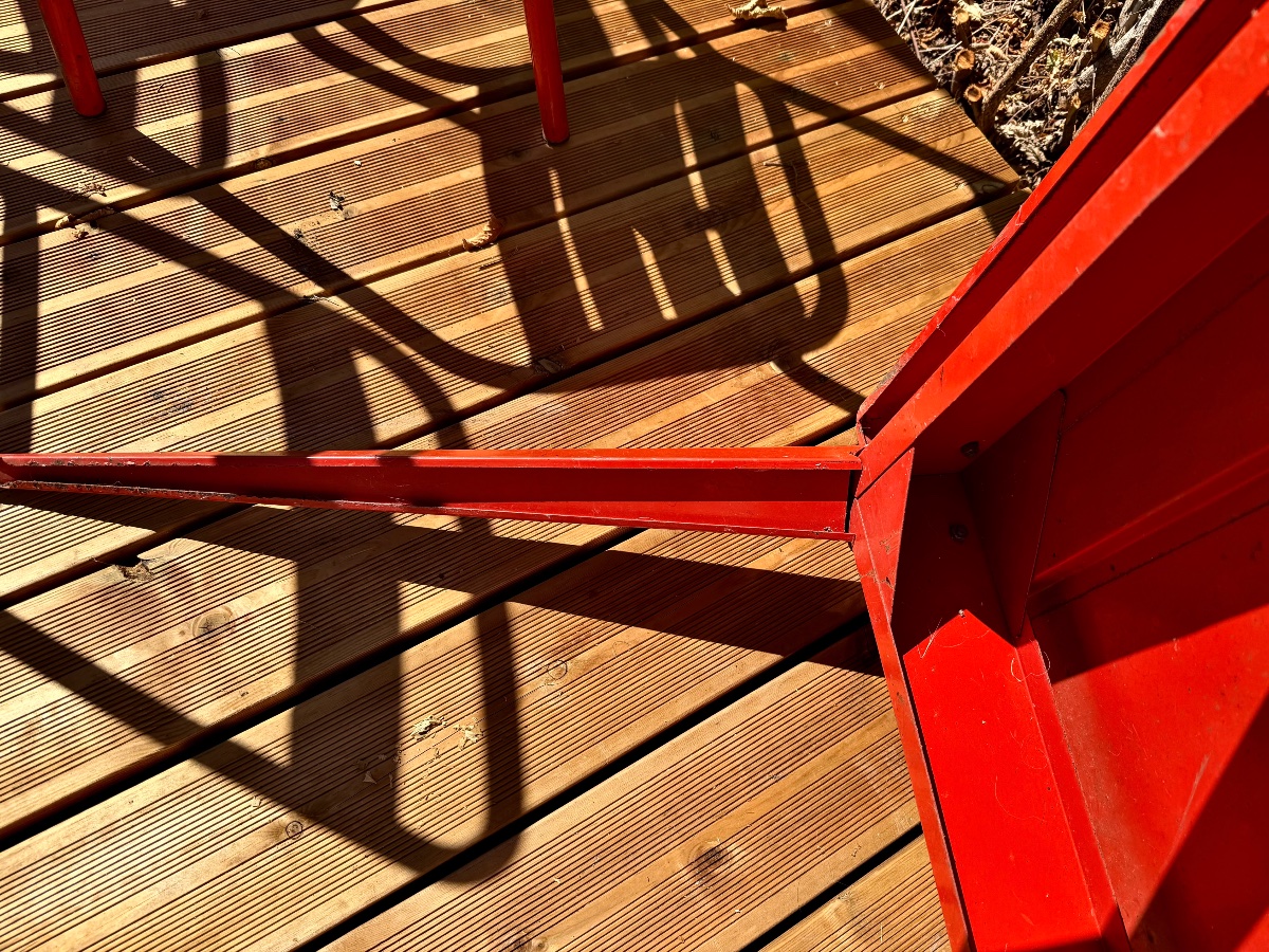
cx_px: 634
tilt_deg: -64.2
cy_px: 476
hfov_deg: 71.6
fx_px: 880
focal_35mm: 24
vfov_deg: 56.8
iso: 80
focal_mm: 6.76
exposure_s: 1/3425
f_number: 1.78
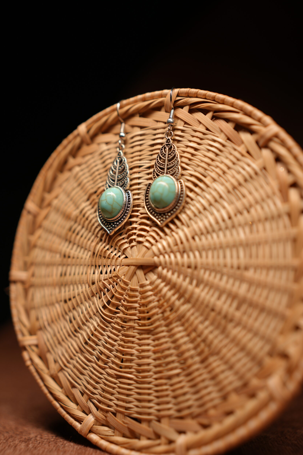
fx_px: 455
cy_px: 229
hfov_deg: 36.9
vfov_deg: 53.1
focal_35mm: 36
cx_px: 155
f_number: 2.5
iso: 125
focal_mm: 35
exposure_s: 1/250
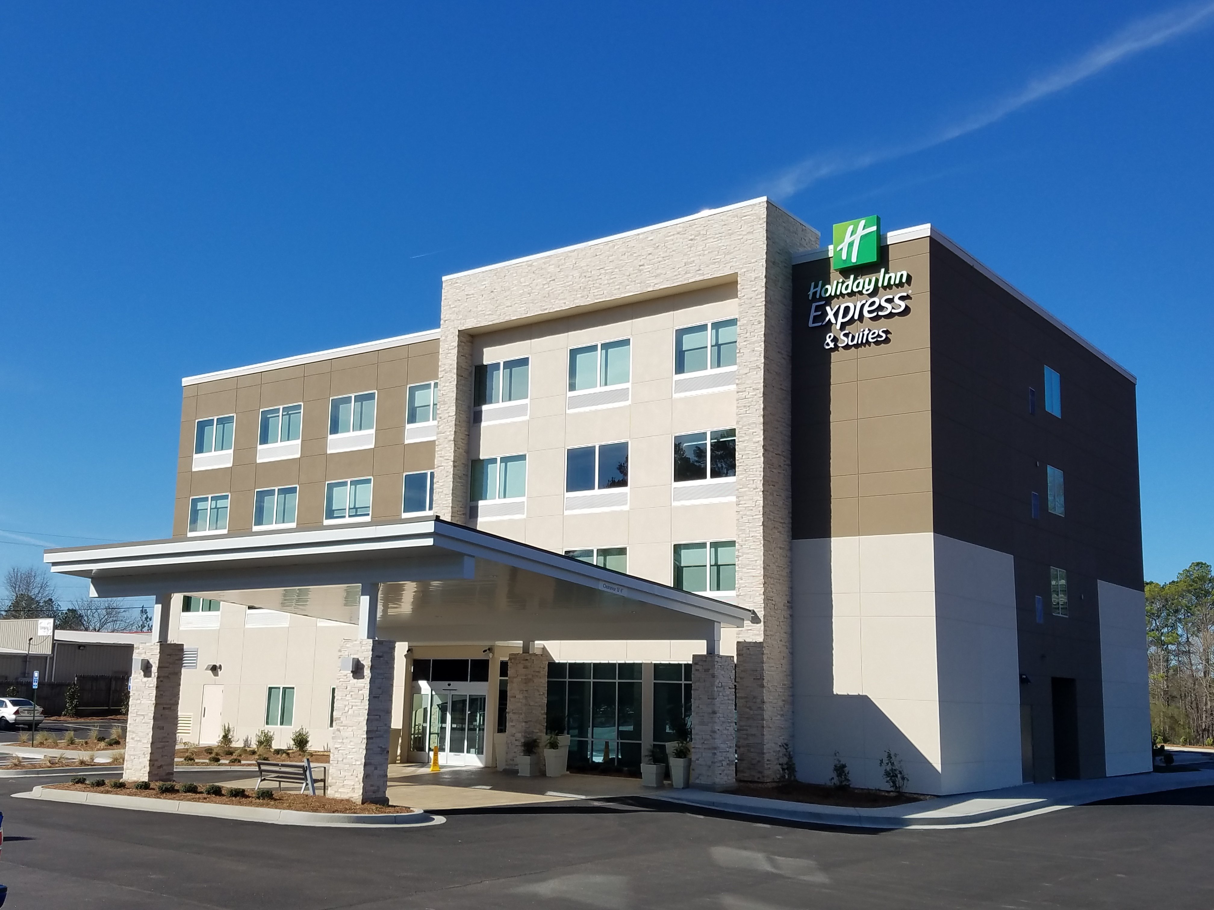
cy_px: 455
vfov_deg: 53.1
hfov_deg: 67.3
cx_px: 607
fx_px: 912
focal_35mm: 26
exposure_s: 1/3632
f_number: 1.7
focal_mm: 4.2
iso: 50
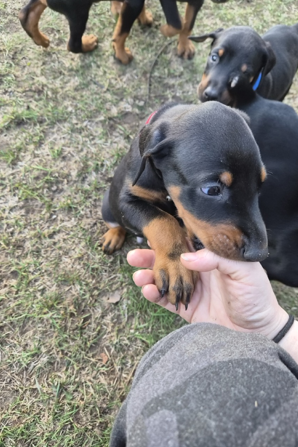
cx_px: 145
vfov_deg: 73.7
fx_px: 298
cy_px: 223
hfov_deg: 53.1
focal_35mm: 24
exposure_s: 1/180
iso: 100
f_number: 1.8
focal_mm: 5.4
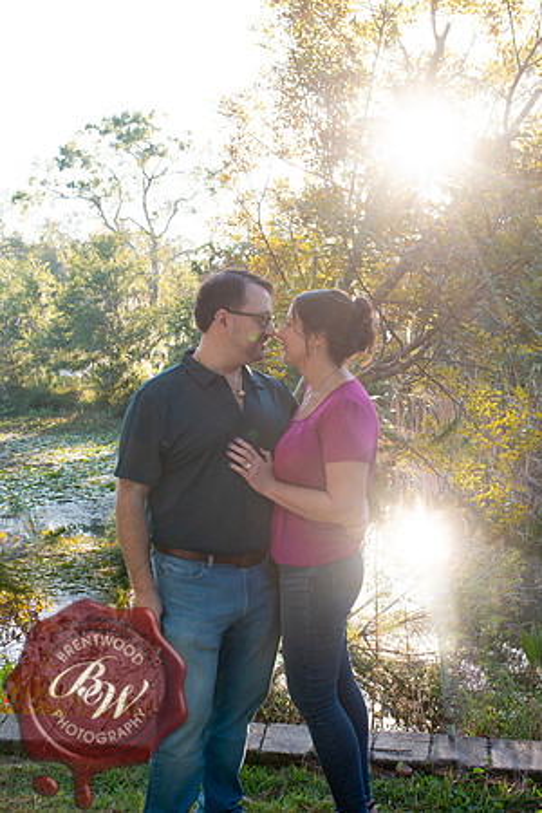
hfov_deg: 25.7
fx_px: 1185
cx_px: 202
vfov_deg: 37.9
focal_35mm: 52
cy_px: 406
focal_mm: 35
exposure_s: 1/400
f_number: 4.5
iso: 500
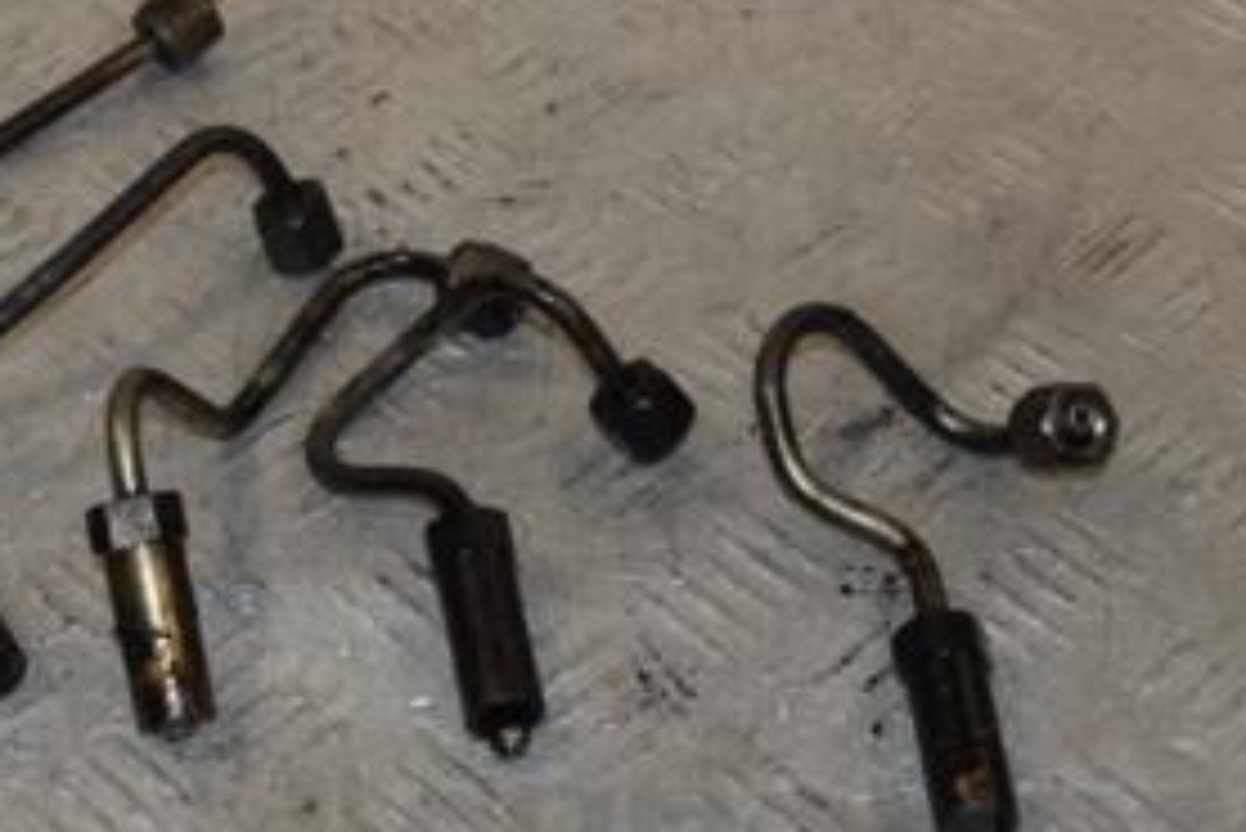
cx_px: 319
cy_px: 261
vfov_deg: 13.2
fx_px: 3601
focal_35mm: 104
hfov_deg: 19.5
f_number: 8
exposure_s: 1/200
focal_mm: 32
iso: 800
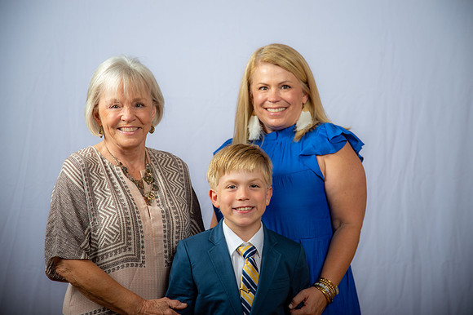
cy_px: 158
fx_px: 1050
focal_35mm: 80
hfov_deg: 25.4
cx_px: 236
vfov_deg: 17.0
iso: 250
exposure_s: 1/200
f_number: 5.6
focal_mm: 80
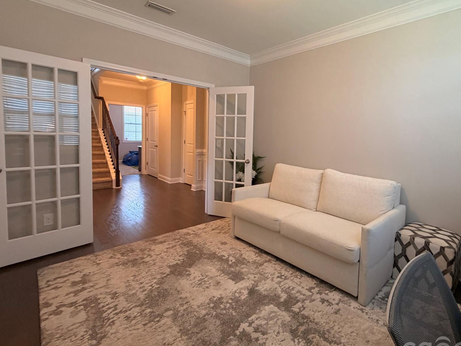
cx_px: 280
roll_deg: -1.8
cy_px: 149
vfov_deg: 71.3
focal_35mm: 18
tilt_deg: -3.2
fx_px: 240
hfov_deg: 86.5
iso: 250
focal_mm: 2.22
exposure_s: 1/60
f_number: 2.2
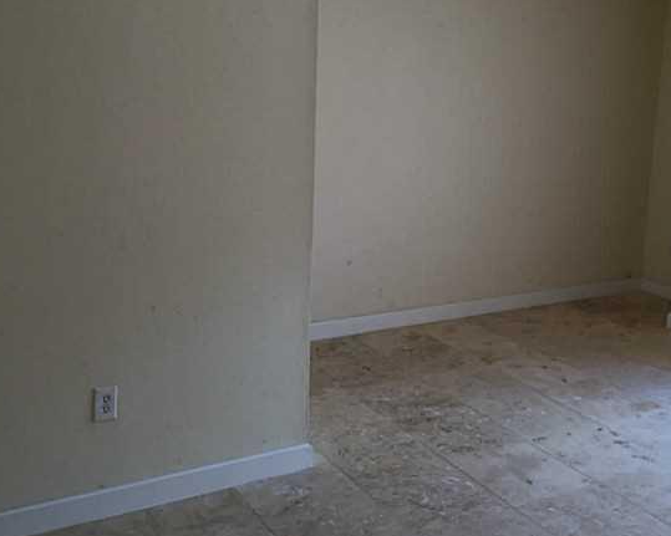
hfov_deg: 43.7
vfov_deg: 35.5
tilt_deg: -7.9
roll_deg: -3.0
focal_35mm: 42
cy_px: 211
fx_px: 834
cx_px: 382
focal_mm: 4.15
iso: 32
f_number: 2.2
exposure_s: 1/60
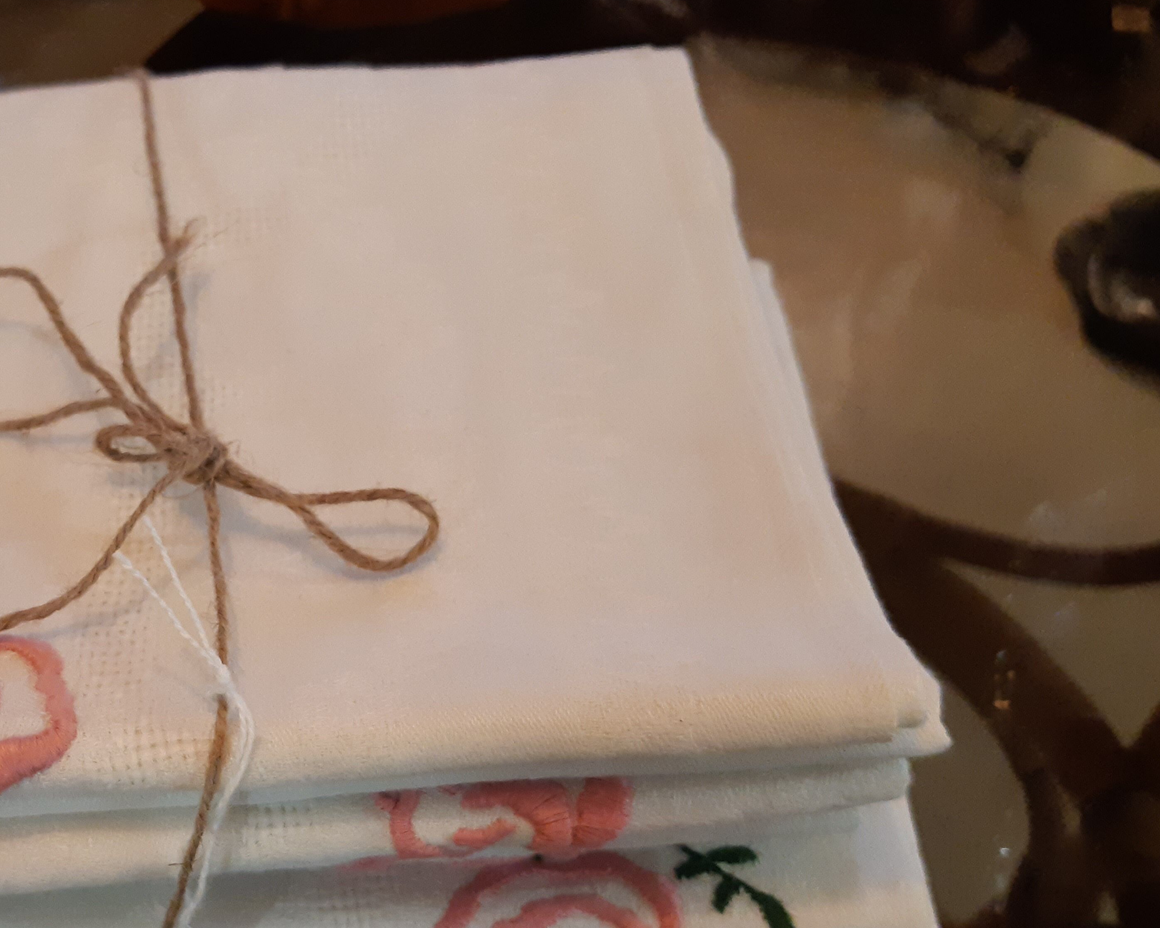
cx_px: 206
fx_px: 1442
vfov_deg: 35.5
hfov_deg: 41.6
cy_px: 581
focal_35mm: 42
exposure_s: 1/25
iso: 250
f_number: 1.7
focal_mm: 3.92
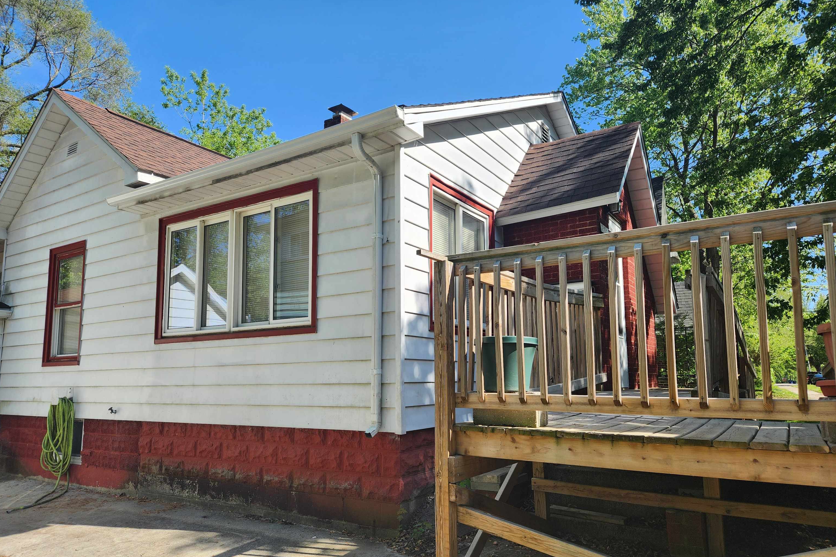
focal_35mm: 24
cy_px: 302
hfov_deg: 73.7
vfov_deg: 53.1
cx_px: 417
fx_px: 557
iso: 20
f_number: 1.8
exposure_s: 1/850
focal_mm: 5.4
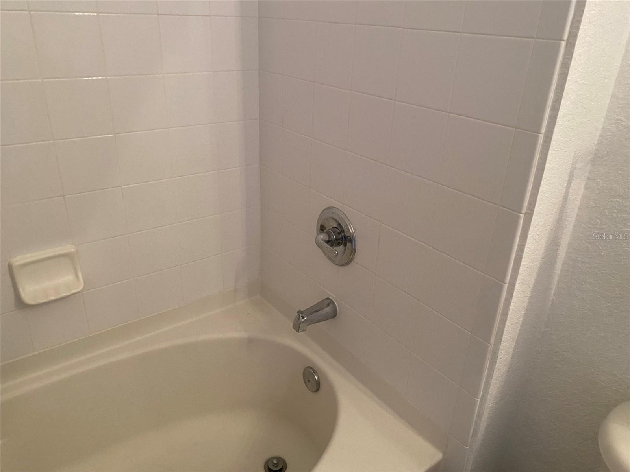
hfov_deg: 67.3
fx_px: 473
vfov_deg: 53.1
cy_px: 236
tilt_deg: -24.9
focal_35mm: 26
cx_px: 315
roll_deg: -2.0
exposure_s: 1/60
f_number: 1.8
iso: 250
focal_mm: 4.25
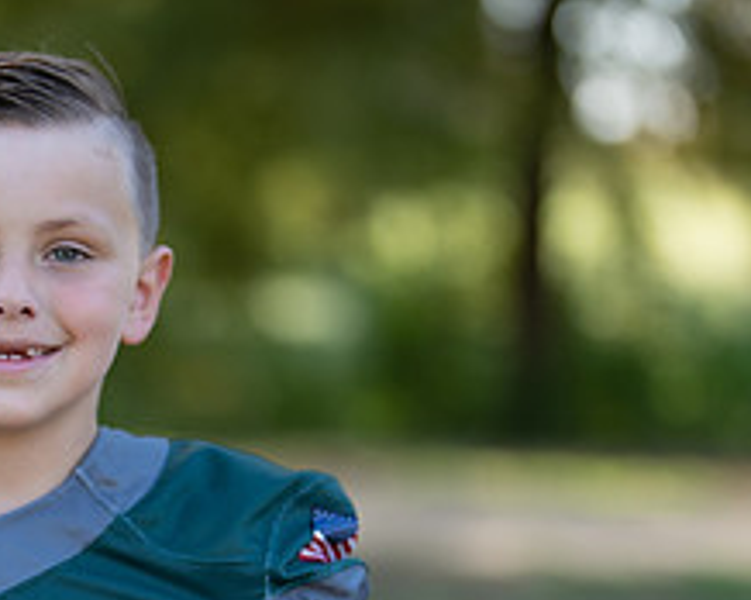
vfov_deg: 10.1
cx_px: 53
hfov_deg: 12.6
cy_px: 603
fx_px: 3375
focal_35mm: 152
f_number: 1.2
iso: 100
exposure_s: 1/1250
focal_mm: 50
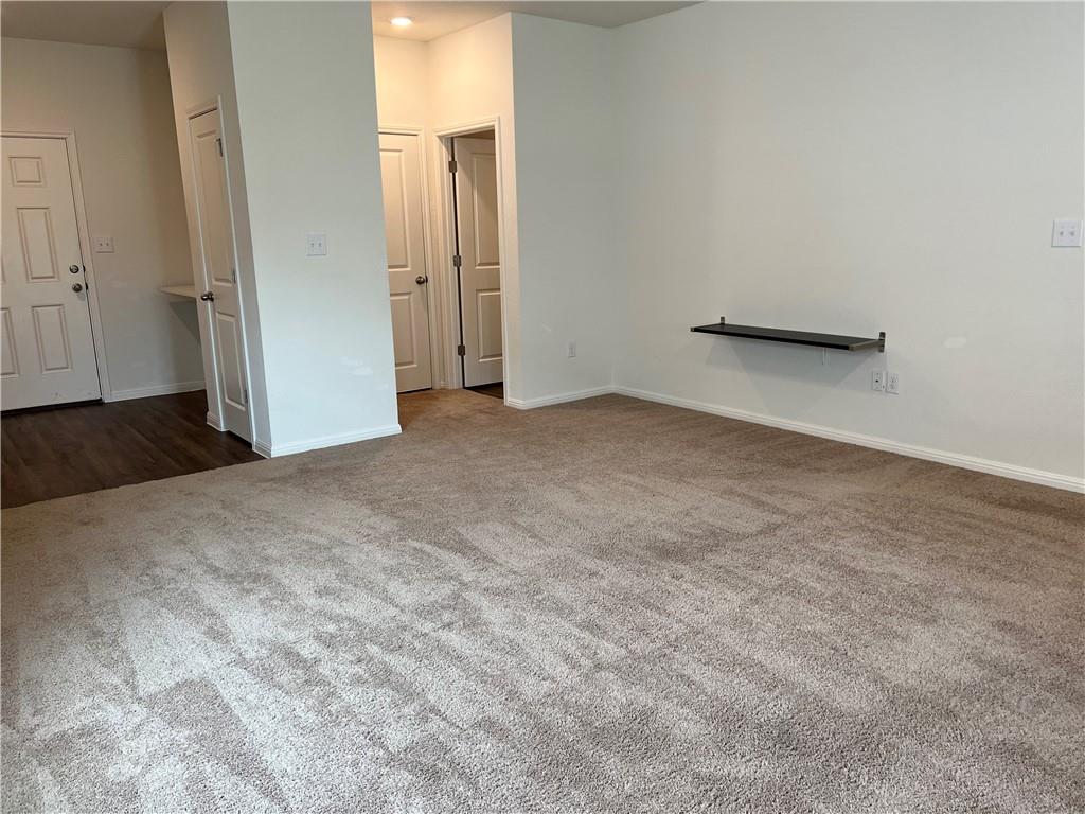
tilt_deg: -12.4
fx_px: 815
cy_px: 407
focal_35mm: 26
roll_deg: +0.6
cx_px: 542
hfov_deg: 67.3
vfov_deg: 53.1
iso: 80
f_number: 1.5
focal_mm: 5.7
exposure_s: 1/120
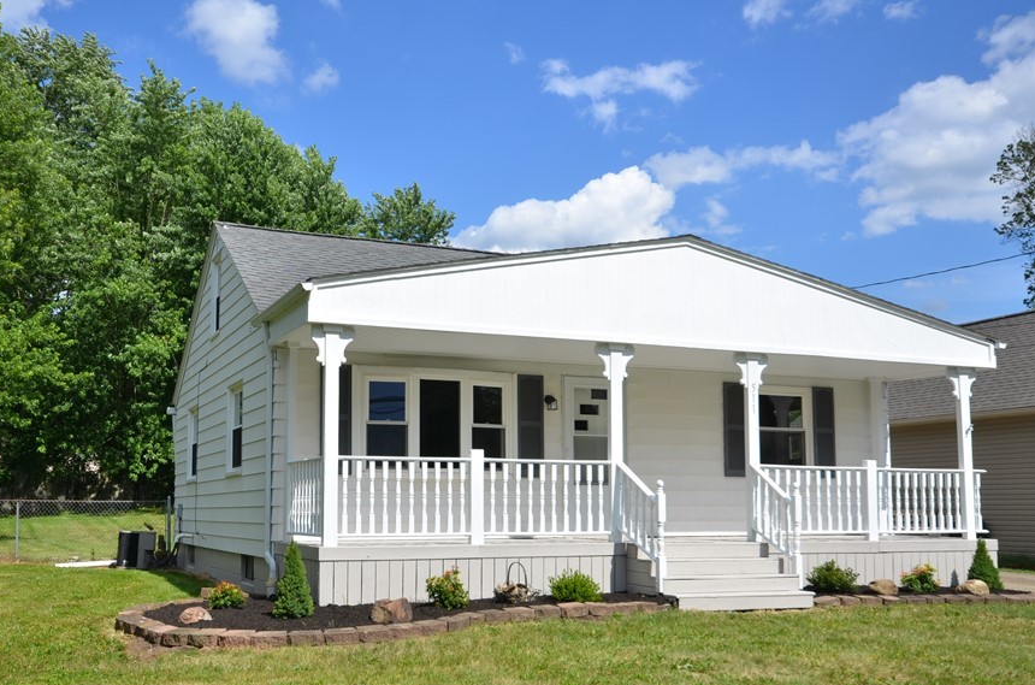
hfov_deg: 50.7
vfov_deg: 34.8
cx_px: 454
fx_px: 1090
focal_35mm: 38
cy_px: 395
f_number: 8
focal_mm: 20
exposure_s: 1/250
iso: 110
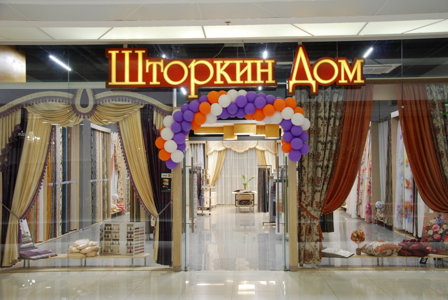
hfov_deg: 46.3
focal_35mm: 42
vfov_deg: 32.0
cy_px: 150
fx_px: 523
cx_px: 224
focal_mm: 28
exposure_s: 1/13
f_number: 6.3
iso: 400
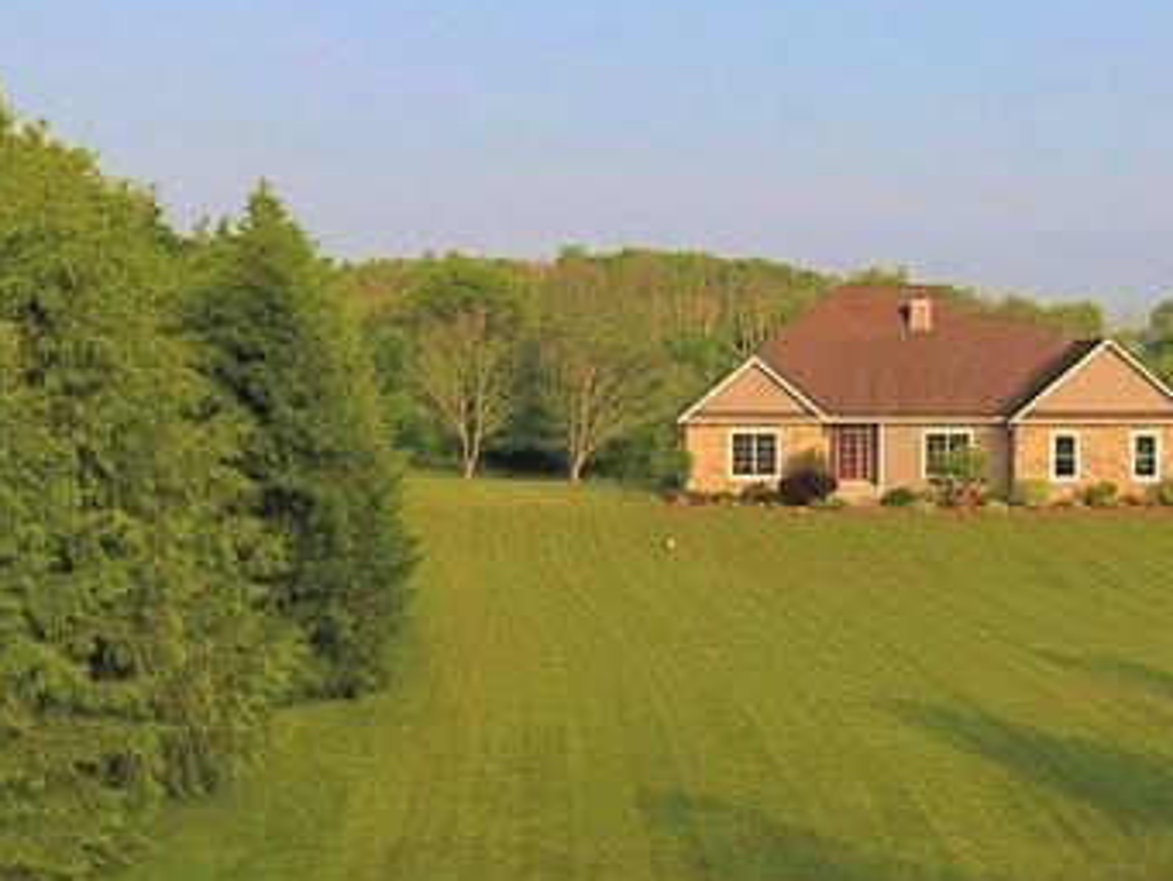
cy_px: 396
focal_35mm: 60
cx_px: 870
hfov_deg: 31.6
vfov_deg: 24.4
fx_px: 2034
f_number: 2.8
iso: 100
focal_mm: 3.61
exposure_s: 1/992
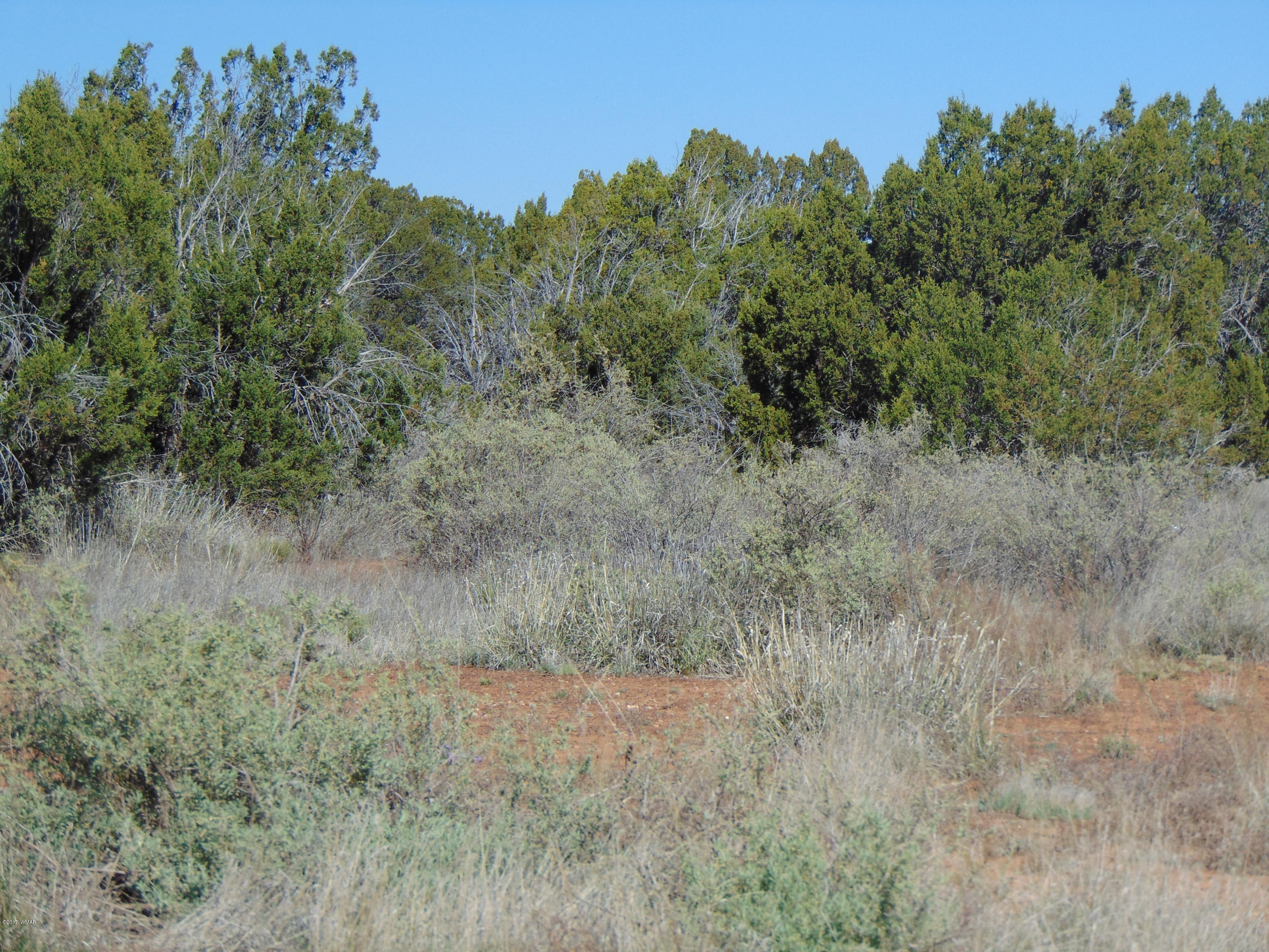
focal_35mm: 164
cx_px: 634
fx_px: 6012
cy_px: 476
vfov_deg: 9.1
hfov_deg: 12.0
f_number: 4
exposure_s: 1/800
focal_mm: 29.5
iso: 80
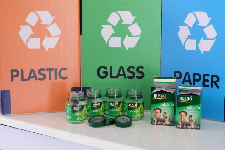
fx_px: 400
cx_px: 112
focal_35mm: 64
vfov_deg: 21.2
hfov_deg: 31.4
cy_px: 75
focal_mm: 41.8
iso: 800
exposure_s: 1/70
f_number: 5.6
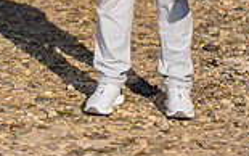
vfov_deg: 8.3
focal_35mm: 148
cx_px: 128
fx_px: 1005
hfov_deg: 14.1
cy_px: -183
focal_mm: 50
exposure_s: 1/5000
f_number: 1.8
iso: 64
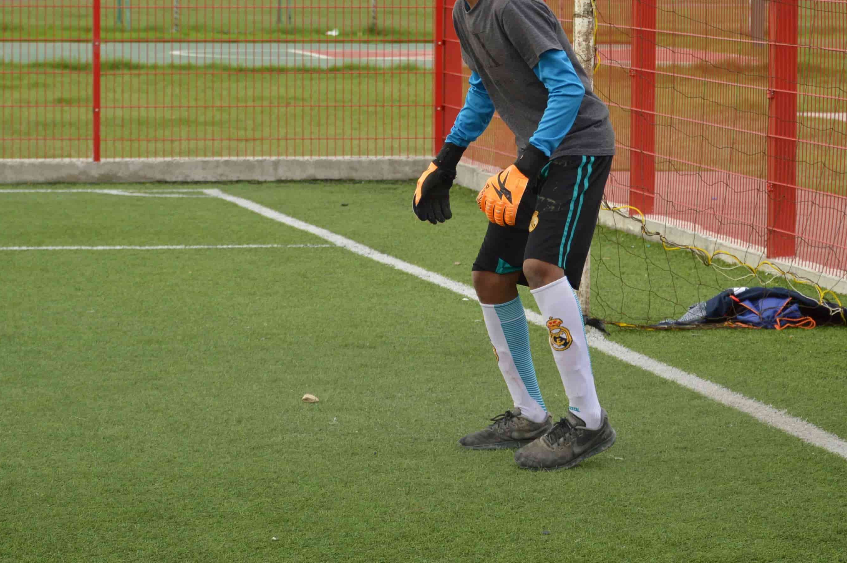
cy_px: 128
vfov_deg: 8.2
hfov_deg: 12.4
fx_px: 3902
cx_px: 495
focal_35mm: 166
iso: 200
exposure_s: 1/400
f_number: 5.6
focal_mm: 66
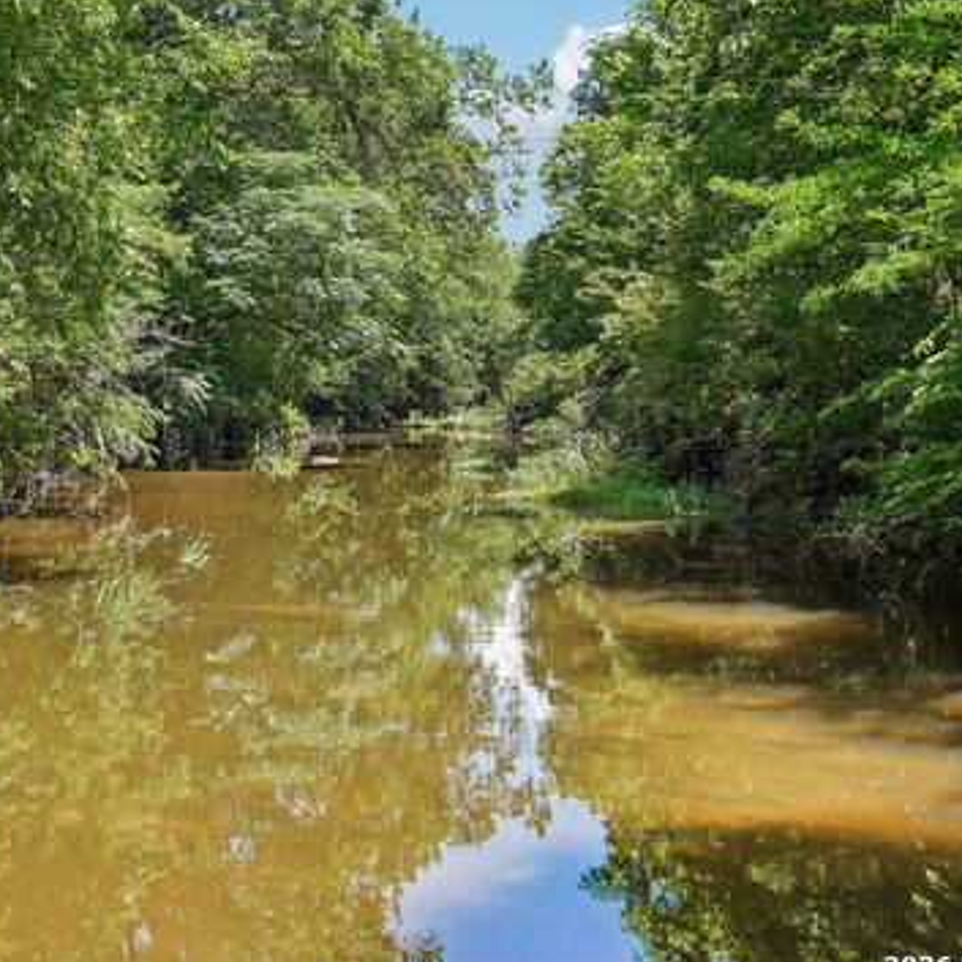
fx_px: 1698
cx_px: 229
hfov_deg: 31.0
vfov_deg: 31.6
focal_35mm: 54
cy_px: 399
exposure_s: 1/80
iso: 100
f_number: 8
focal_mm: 35
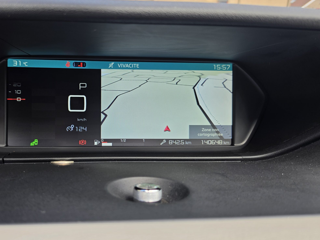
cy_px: 117
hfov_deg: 59.1
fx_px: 277
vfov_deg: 46.8
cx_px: 117
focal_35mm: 30
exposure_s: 1/359
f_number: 1.4
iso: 20
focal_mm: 6.5
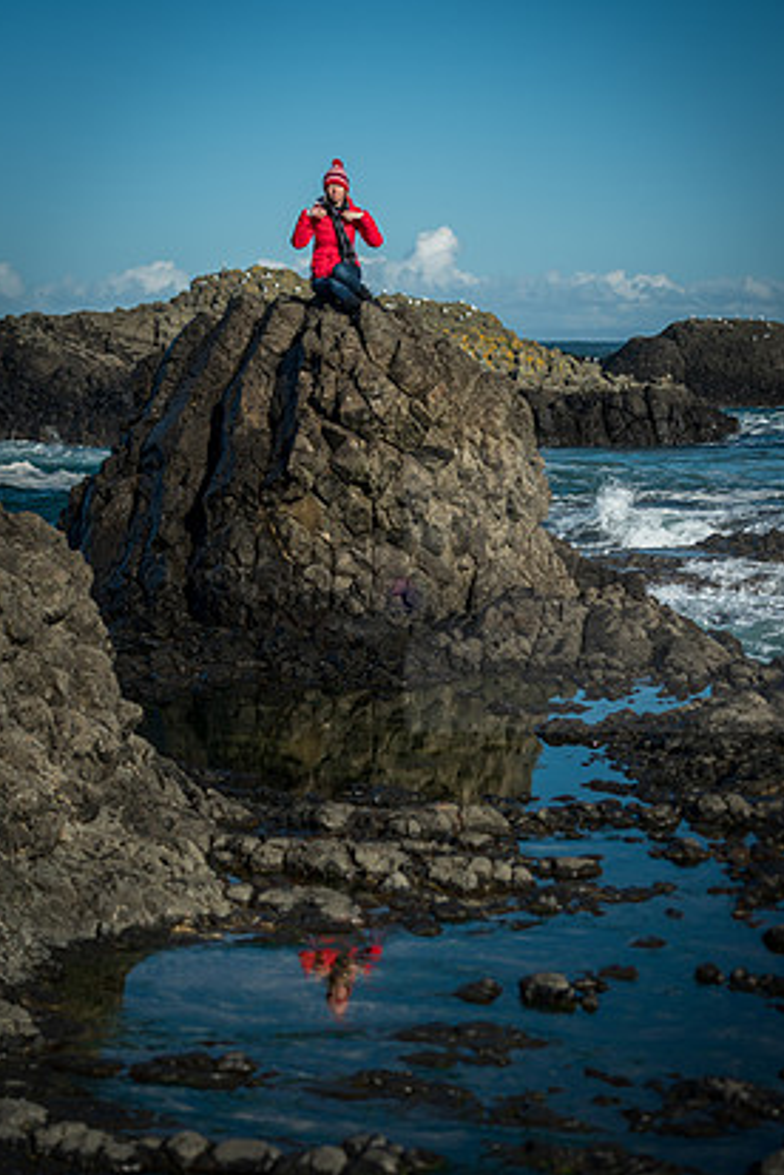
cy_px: 590
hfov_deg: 17.9
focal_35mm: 76
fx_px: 2482
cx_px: 406
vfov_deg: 26.7
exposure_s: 1/250
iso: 50
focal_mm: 70
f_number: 4
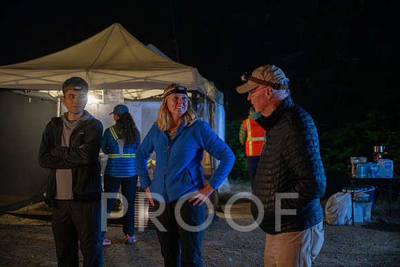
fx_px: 533
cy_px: 134
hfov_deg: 41.1
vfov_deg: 28.1
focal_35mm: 48
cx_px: 200
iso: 10000
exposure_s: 1/100
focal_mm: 48
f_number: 2.8
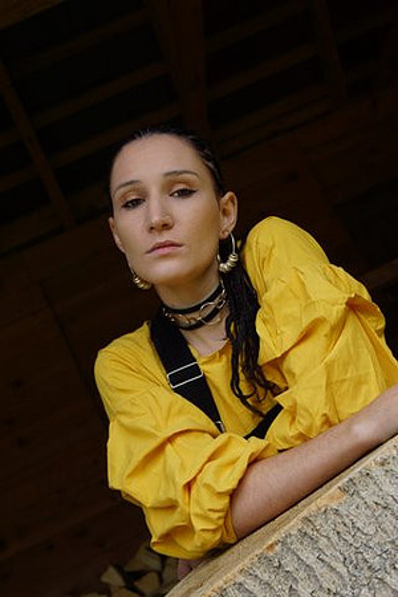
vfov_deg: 33.4
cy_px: 298
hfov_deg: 22.6
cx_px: 199
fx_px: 995
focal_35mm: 60
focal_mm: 40
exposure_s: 1/80
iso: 100
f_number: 6.3
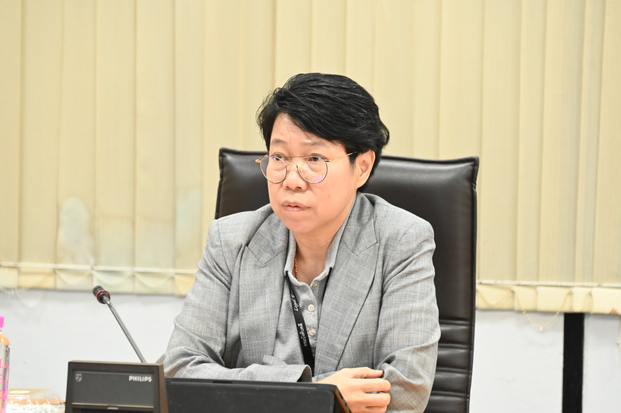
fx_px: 3448
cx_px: 310
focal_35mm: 200
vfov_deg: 6.9
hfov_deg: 10.3
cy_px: 206
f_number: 5.6
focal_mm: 200
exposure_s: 1/80
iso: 7200
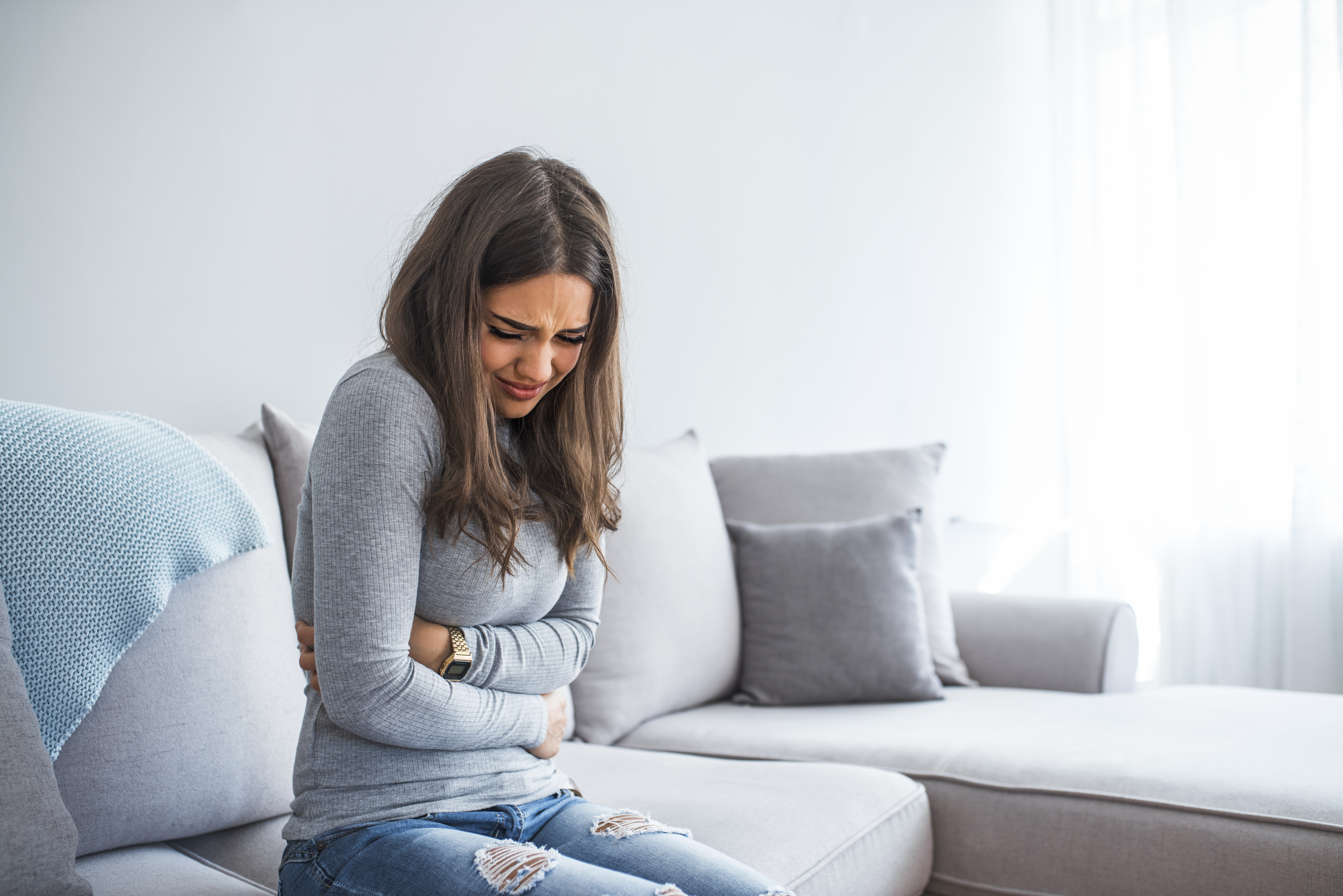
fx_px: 1306
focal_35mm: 35
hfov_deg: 54.4
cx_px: 672
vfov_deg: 37.9
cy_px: 448
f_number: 2.5
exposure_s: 1/100
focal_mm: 35
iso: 160
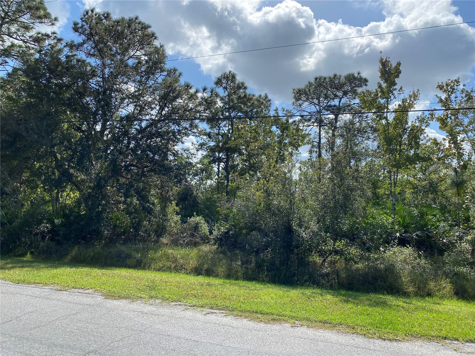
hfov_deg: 67.3
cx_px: 238
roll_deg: -1.9
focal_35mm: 26
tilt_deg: +3.8
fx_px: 357
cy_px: 178
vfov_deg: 53.1
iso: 32
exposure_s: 1/2688
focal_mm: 4.25
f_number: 1.8
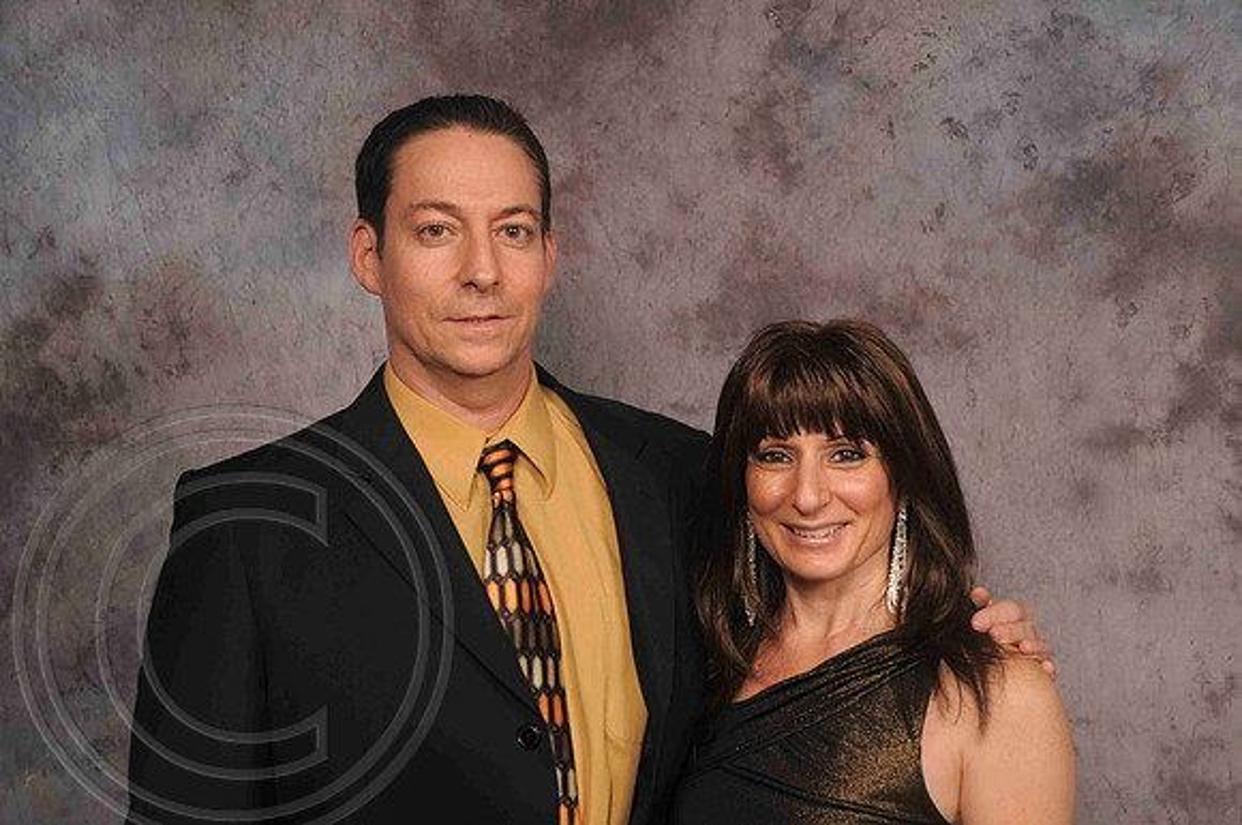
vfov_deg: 25.7
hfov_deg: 37.9
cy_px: 412
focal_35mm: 52
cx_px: 621
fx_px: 1809
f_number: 5.6
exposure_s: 1/125
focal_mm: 35
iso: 200
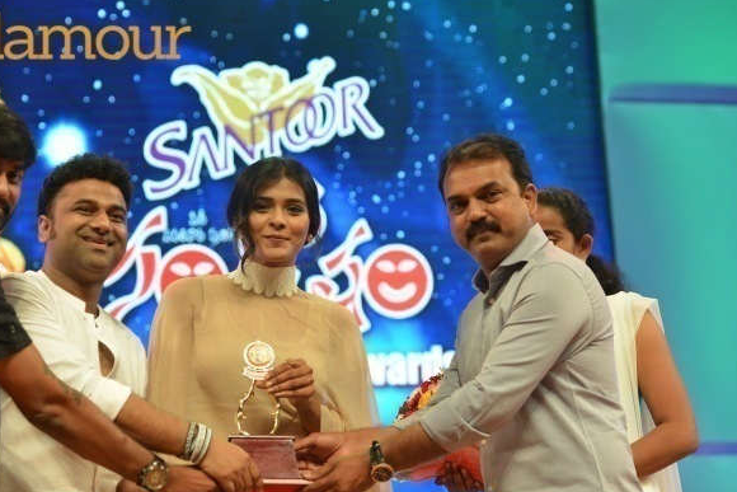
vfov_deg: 10.5
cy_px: 334
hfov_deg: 15.6
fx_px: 2682
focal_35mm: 131
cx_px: 258
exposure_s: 1/200
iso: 1250
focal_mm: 95
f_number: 4
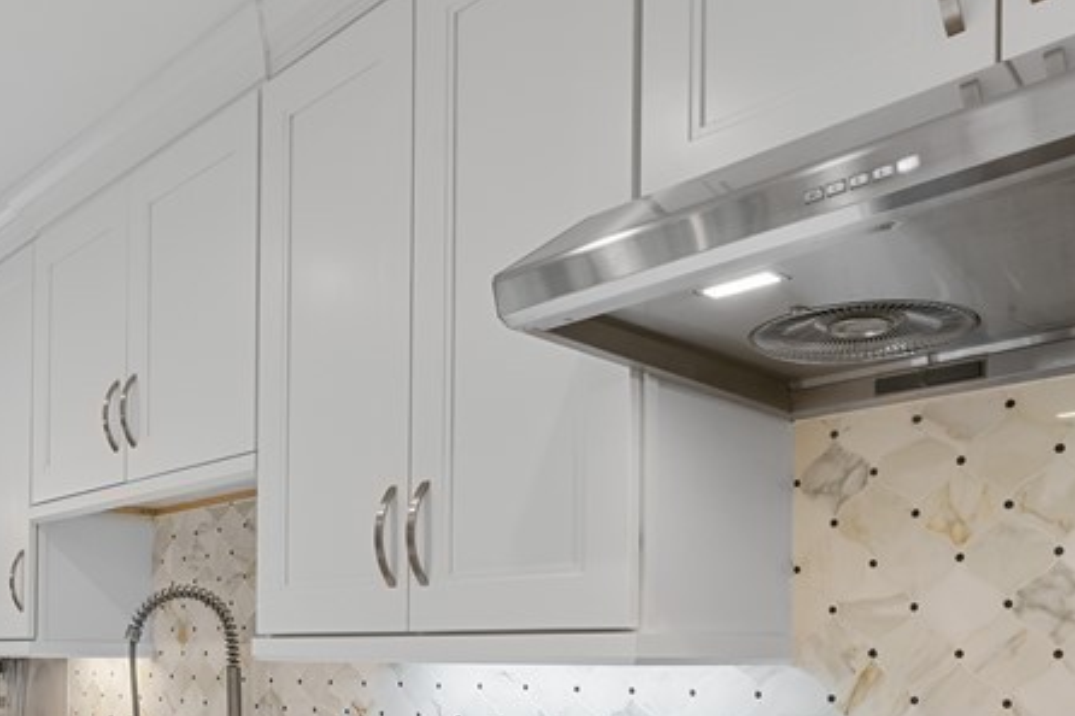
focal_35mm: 39
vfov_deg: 32.4
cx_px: 292
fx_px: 1164
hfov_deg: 48.0
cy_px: 653
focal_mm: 16
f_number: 8
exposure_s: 1/60
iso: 400
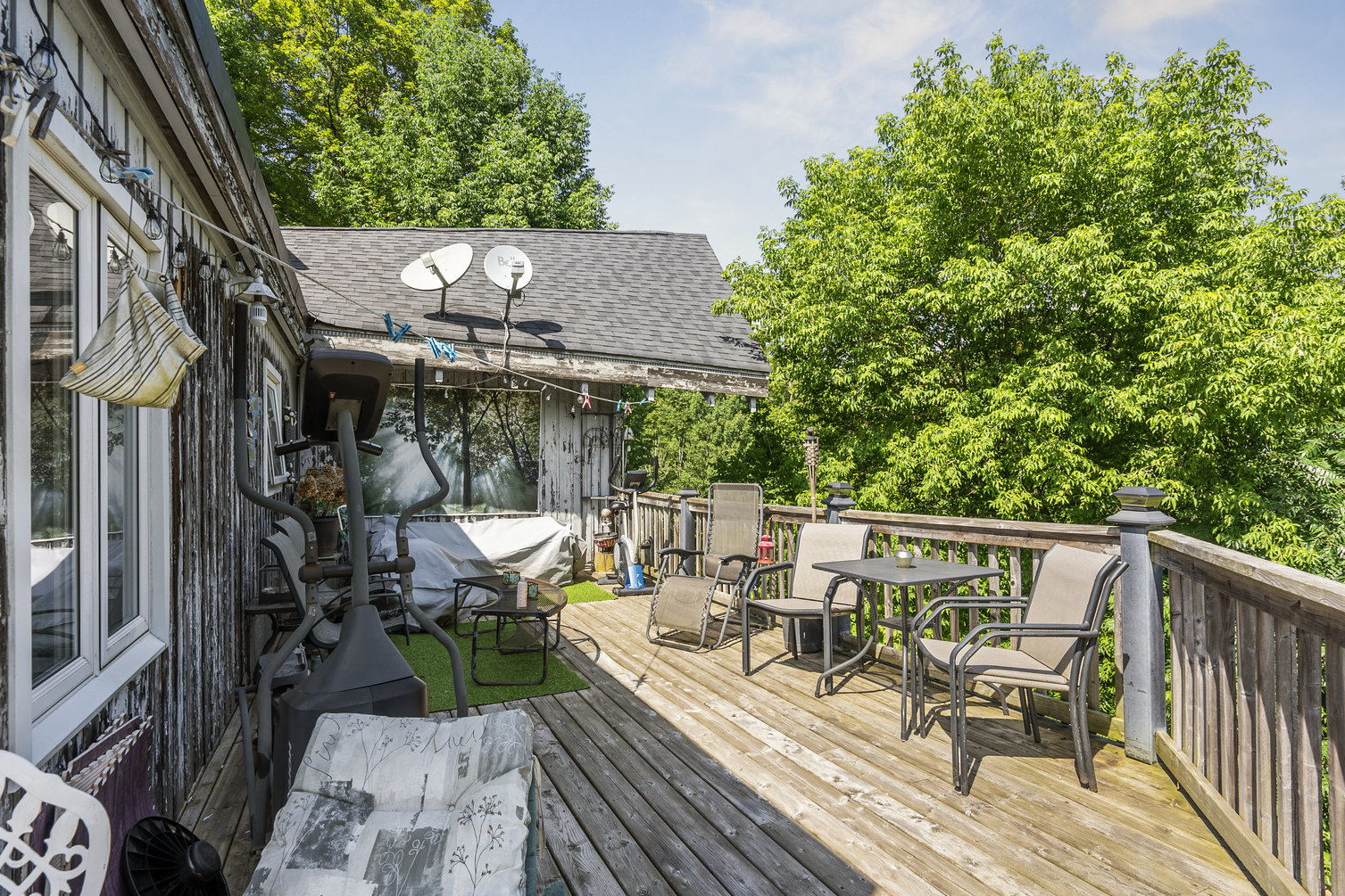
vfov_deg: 70.4
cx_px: 647
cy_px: 471
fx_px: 635
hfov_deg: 93.2
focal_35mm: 17
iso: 80
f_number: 8
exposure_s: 1/100
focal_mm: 16
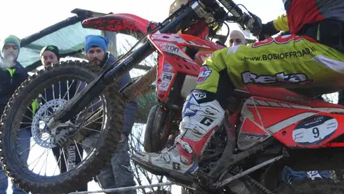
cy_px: 124
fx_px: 1140
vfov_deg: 9.7
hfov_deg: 17.1
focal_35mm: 125
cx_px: 236
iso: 800
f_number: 4.2
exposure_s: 1/2500
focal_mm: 32
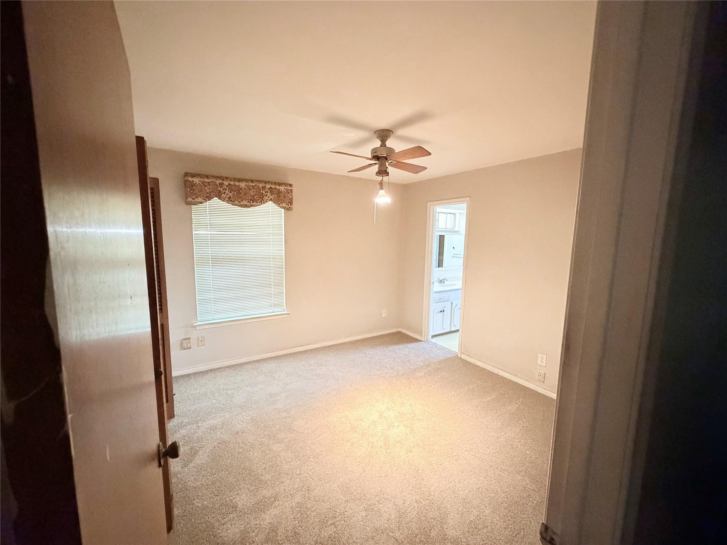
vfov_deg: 85.7
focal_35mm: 14
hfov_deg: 102.1
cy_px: 272
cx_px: 364
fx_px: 294
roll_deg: -0.6
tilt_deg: -7.5
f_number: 2.2
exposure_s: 1/60
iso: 1000
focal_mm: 2.22
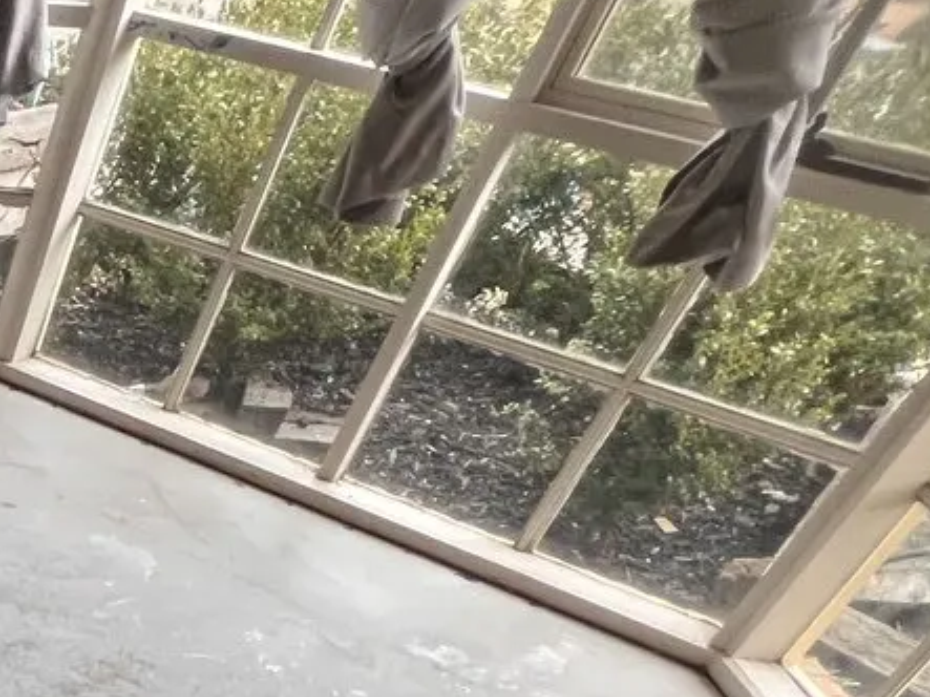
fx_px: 1262
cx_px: -537
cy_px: 1169
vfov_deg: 22.3
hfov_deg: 26.2
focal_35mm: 47
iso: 125
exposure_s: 1/99
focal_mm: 1.57
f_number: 1.8
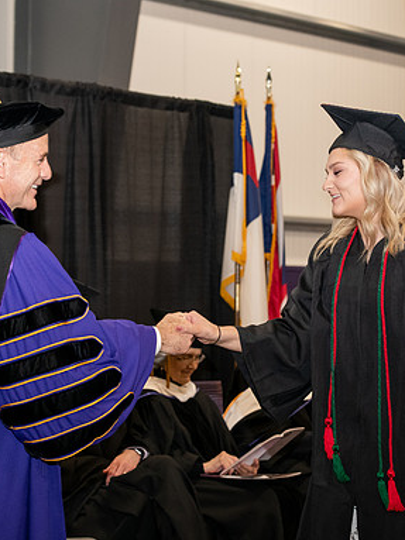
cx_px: 220
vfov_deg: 19.3
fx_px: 1592
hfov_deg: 14.5
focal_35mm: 102
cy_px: 271
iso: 2000
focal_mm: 70
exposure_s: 1/200
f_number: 5
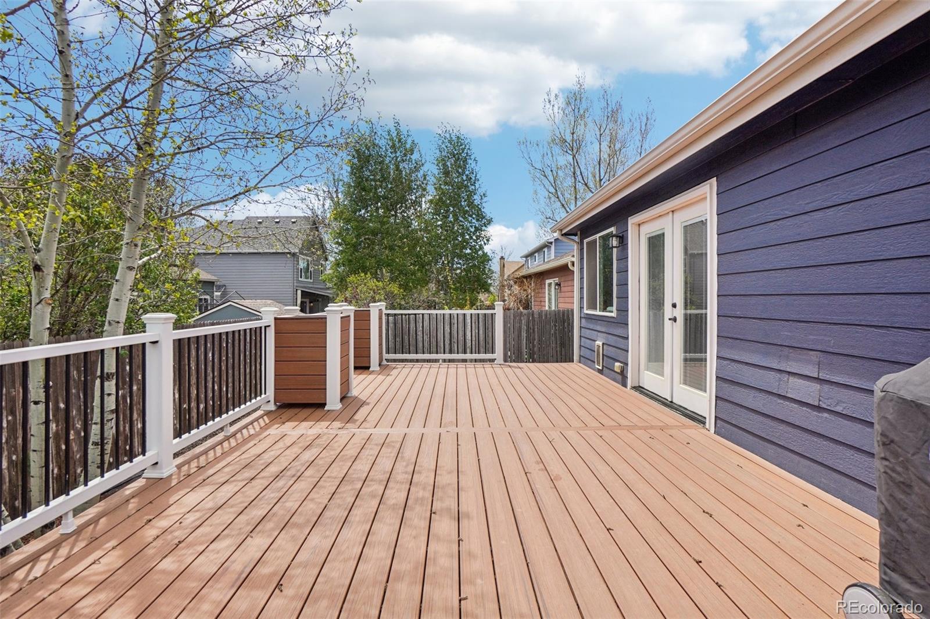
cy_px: 310
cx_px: 465
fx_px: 465
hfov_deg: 90.0
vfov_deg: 67.4
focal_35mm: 18
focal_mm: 12
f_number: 8
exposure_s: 1/250
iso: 100
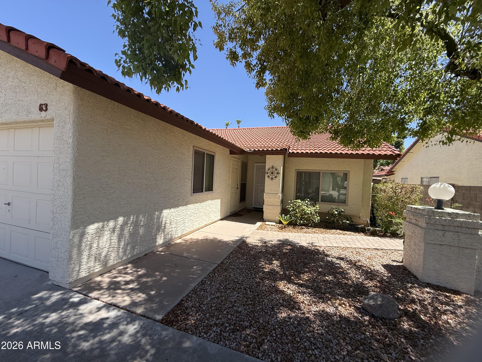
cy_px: 181
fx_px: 195
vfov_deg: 85.7
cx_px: 241
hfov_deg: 102.1
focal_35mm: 14
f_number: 2.2
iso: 50
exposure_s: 1/985
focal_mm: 2.22
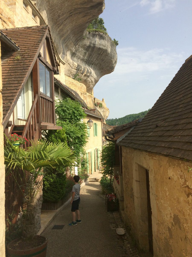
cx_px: 96
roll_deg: +2.7
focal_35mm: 29
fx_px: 214
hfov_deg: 48.2
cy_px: 128
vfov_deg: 61.7
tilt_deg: -1.7
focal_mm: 4.15
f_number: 2.2
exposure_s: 1/2053
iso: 32
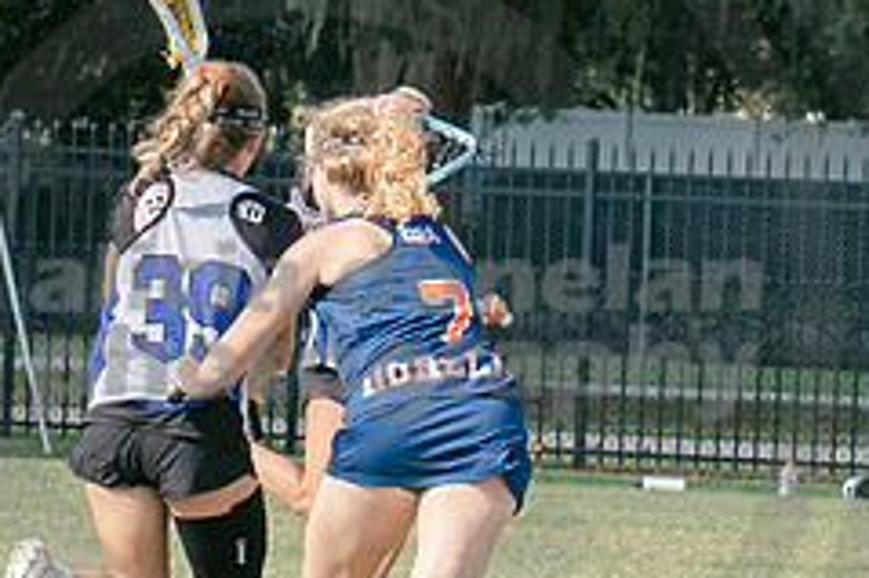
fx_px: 13001
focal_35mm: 539
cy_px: 335
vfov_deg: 2.5
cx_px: 402
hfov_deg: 3.8
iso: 250
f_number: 5.6
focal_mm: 70
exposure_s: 1/800
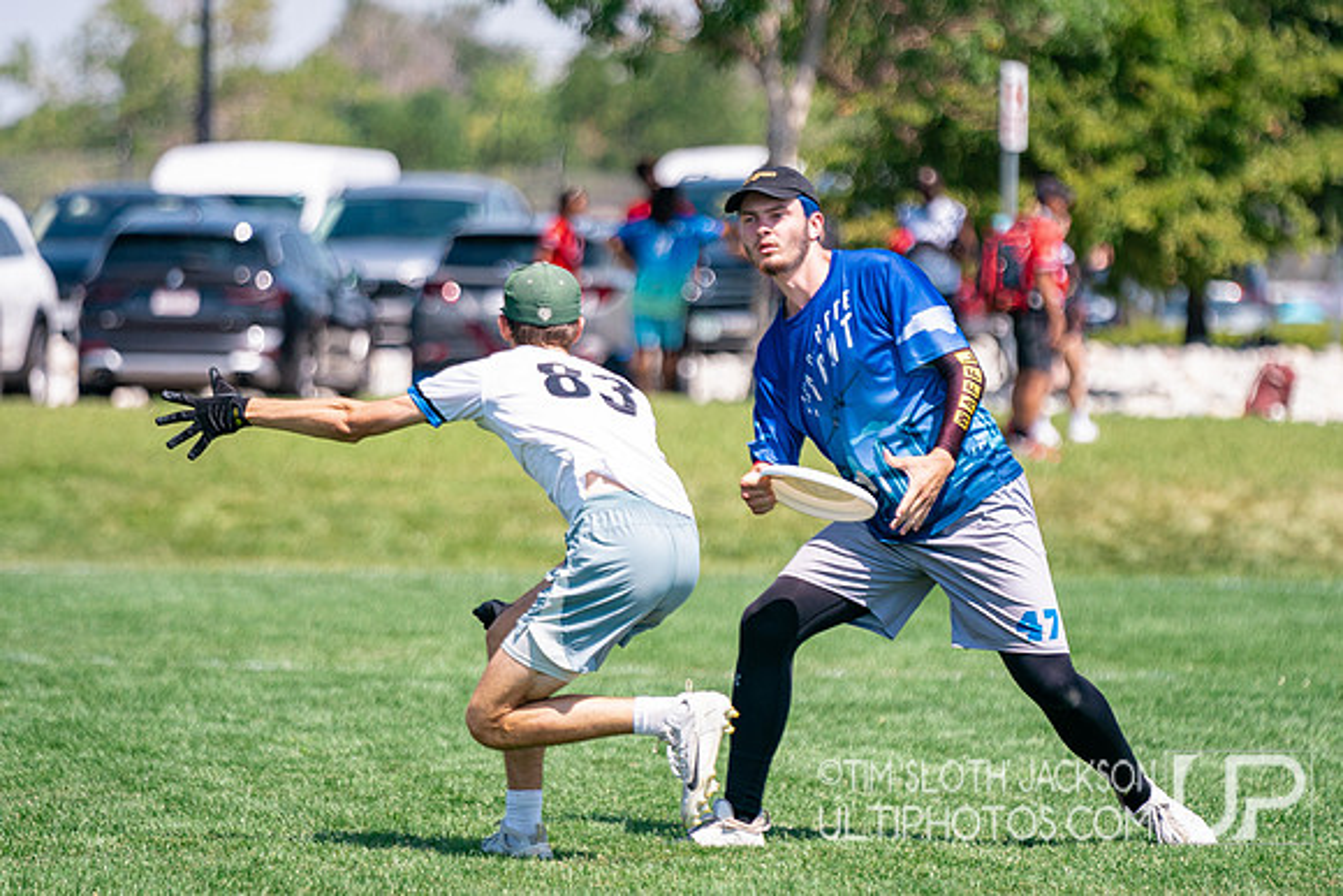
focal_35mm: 308
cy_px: 438
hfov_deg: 6.7
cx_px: 728
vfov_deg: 4.5
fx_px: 11501
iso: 320
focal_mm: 200
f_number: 2.8
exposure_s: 1/4000
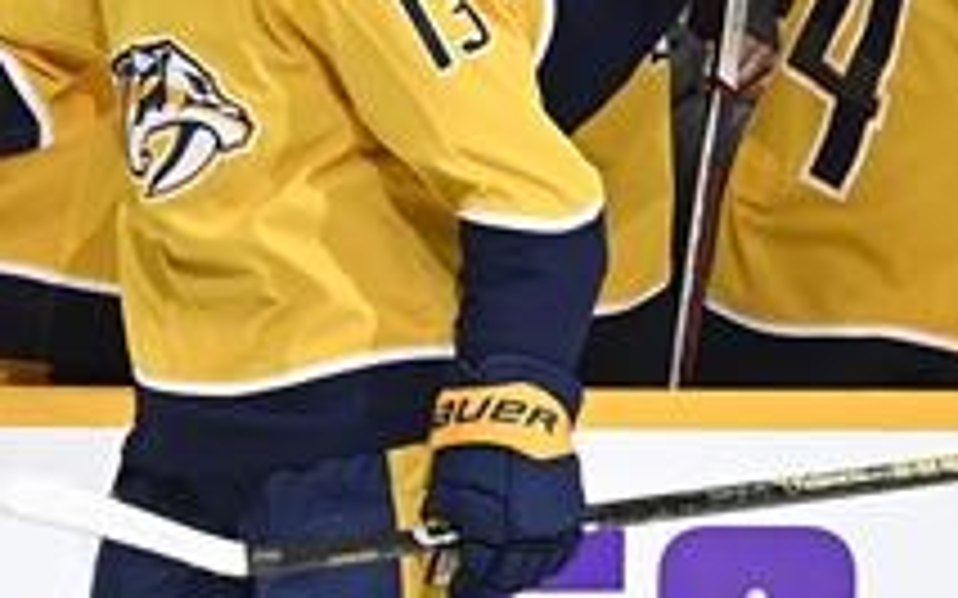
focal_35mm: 623
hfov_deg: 3.4
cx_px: -427
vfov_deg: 2.1
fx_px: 16261
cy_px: 420
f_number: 4
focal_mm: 200
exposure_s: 1/2000
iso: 3200
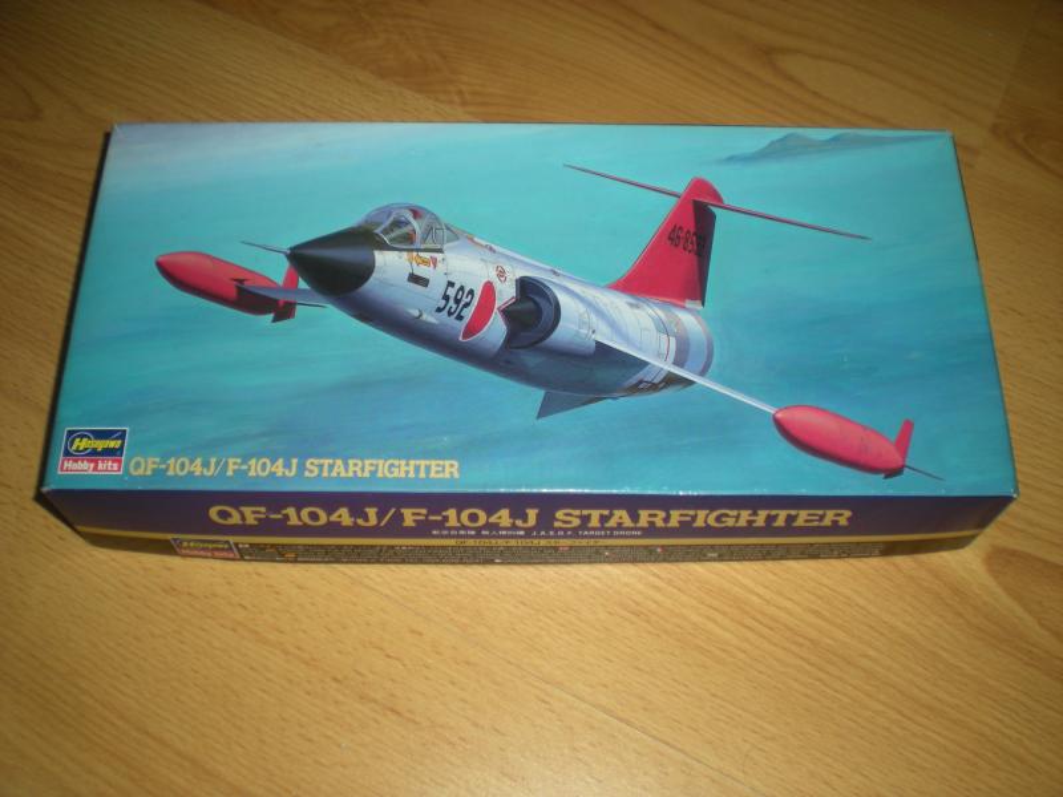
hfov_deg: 49.0
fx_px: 1167
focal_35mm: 38
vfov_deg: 37.7
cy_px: 398
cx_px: 532
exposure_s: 1/60
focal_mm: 6.3
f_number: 3.1
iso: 64
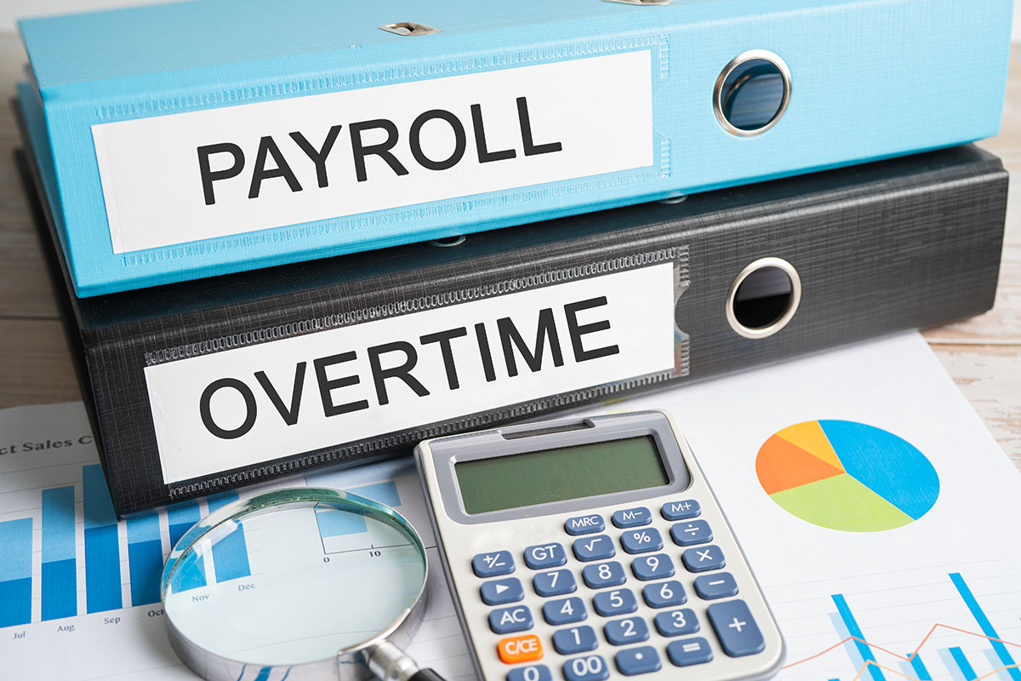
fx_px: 1418
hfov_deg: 39.6
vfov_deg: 27.0
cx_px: 510
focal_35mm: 50
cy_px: 340
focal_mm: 50
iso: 100
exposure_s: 1/100
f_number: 5.6
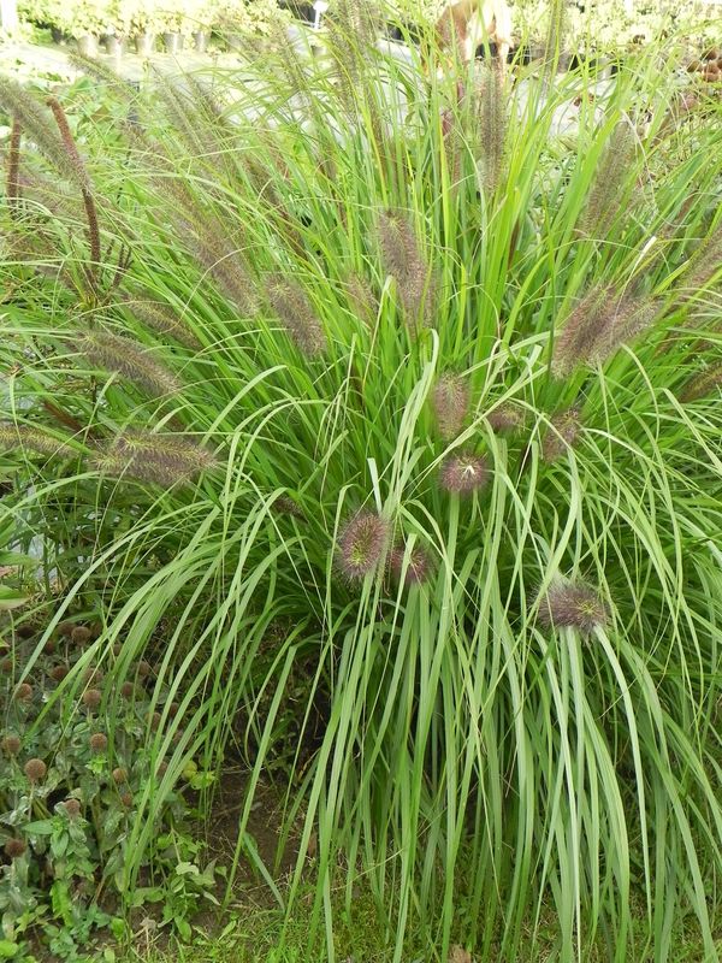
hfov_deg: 31.5
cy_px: 482
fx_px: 1279
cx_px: 361
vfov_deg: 41.2
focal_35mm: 46
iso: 160
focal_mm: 8.2
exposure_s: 1/125
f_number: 3.5
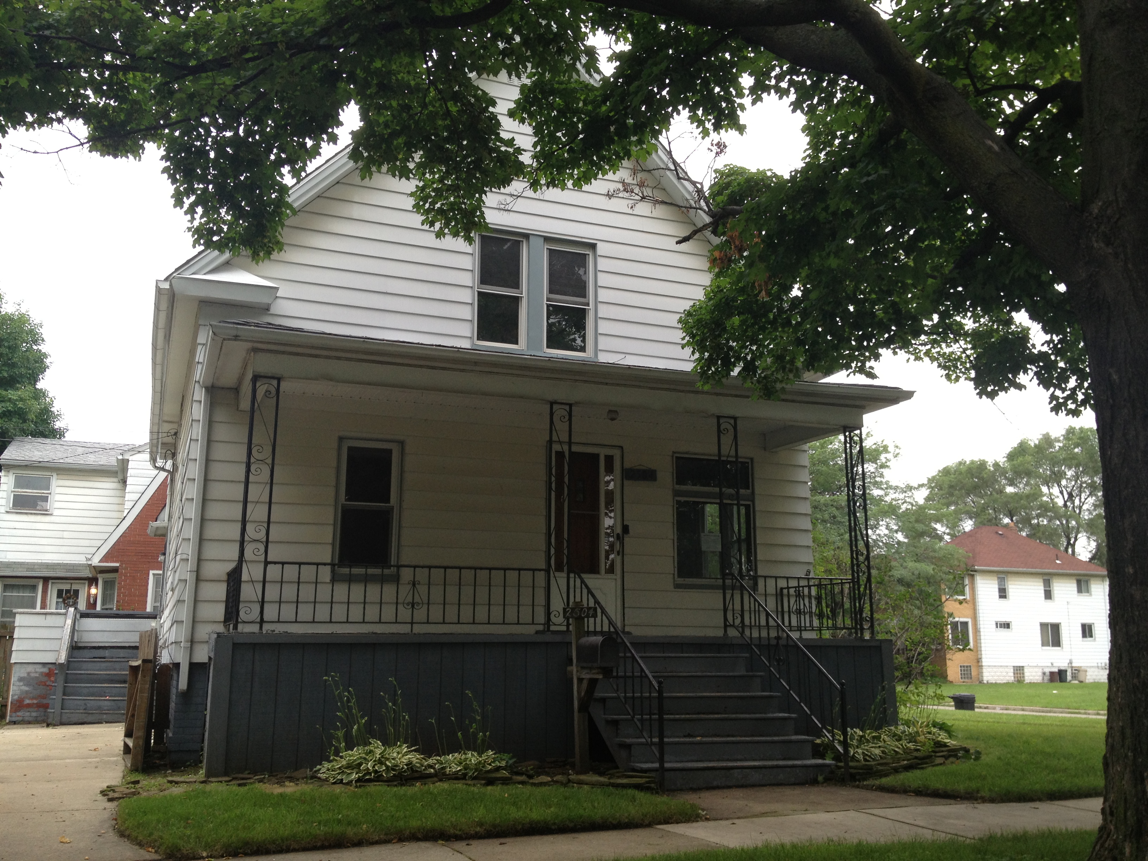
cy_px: 430
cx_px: 574
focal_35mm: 35
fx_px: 1161
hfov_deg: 52.6
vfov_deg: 40.7
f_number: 2.4
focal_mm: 4.28
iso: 50
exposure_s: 1/127
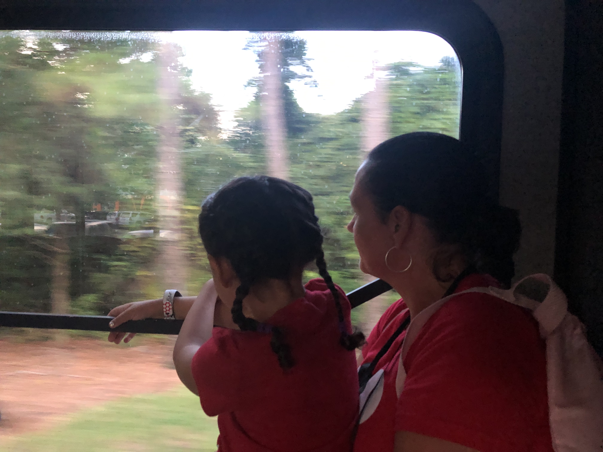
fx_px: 488
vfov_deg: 49.7
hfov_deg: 63.4
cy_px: 226
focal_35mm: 28
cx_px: 302
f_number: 1.8
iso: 100
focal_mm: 3.99
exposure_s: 1/5
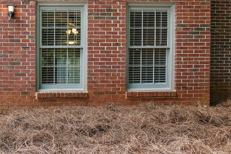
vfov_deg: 27.5
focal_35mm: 45
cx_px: 42
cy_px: -12
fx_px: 289
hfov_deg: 41.5
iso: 400
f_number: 8
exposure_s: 1/25
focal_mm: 16
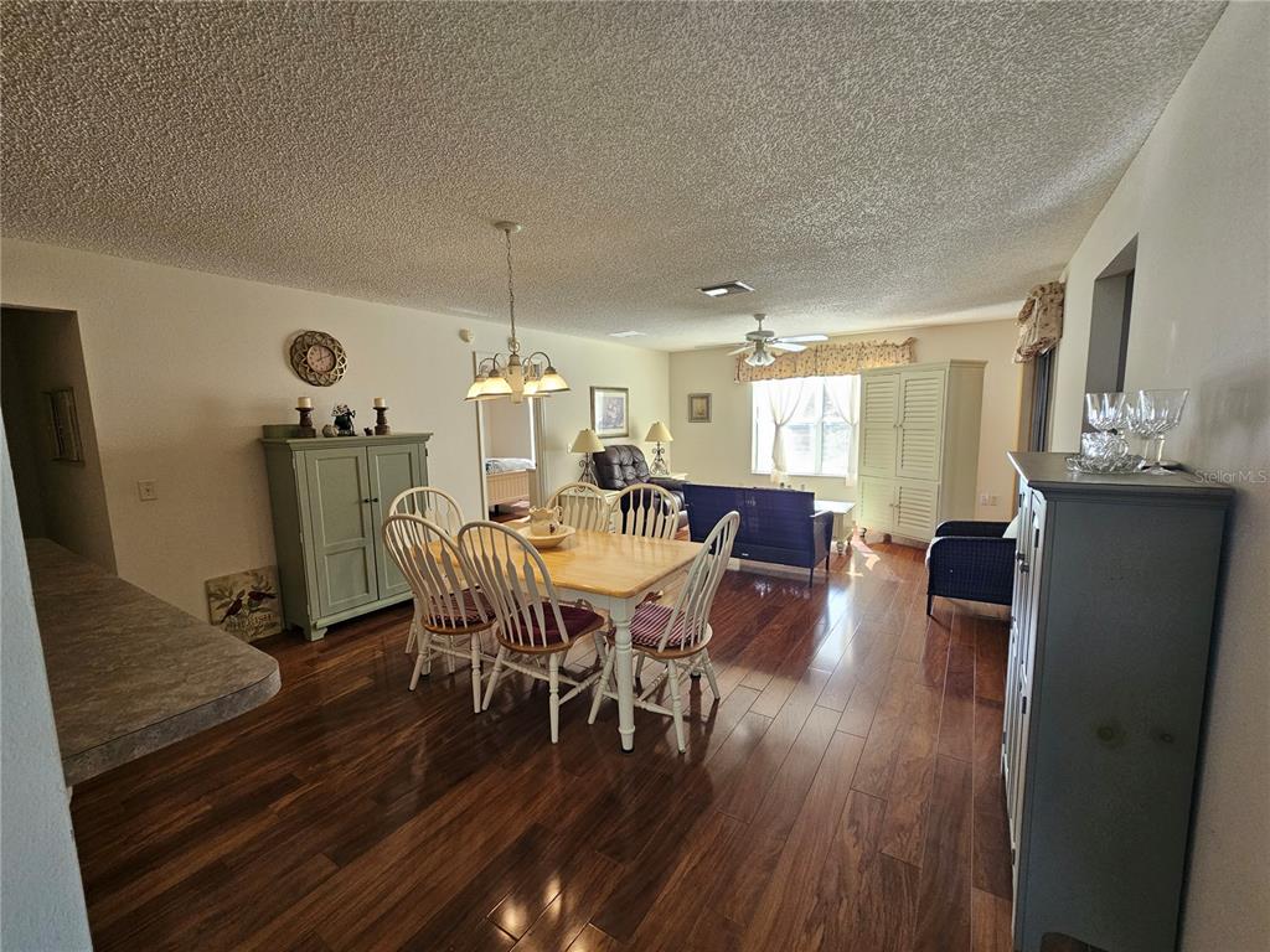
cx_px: 635
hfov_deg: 106.2
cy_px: 476
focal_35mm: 13
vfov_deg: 89.9
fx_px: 477
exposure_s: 1/60
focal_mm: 2.2
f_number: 2.2
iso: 125
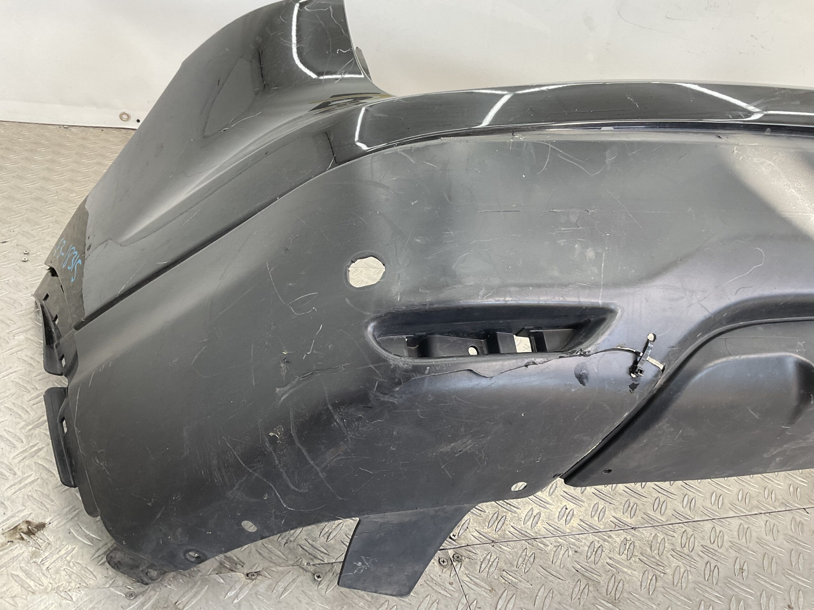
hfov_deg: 61.7
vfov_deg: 48.2
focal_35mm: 29
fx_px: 682
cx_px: 407
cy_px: 305
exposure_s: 1/120
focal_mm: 3
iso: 50
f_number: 1.8
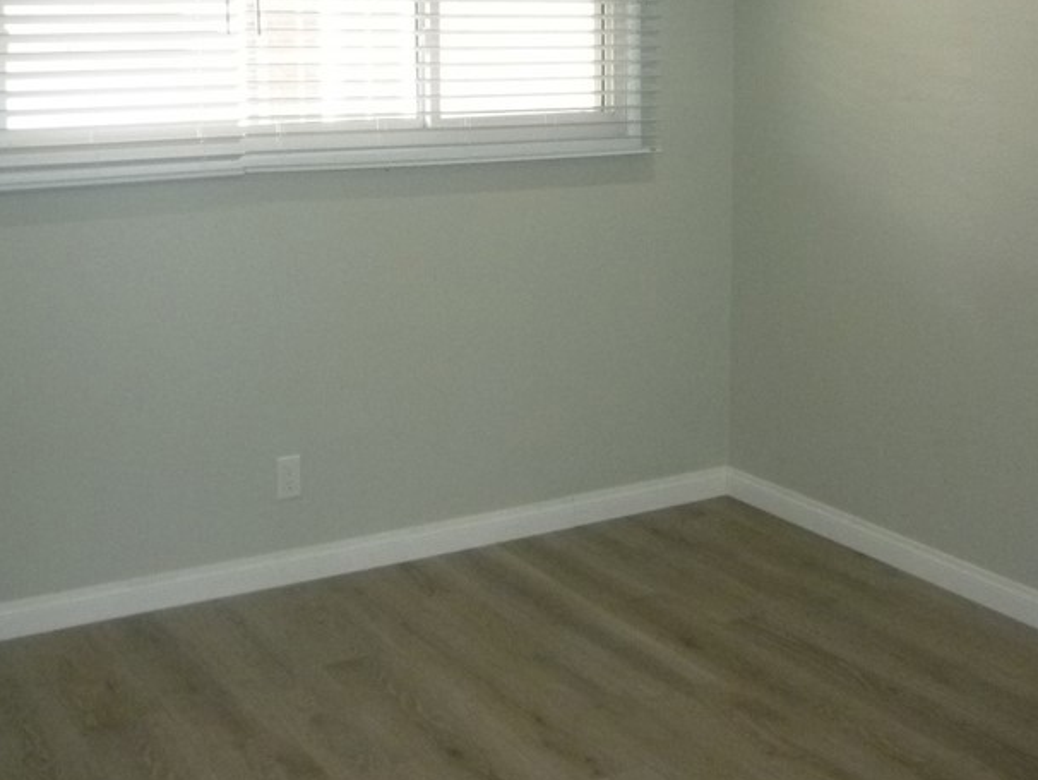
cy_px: 185
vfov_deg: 29.2
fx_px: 1470
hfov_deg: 38.9
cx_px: 533
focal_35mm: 49
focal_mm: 5.2
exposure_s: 1/125
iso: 400
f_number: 3.3
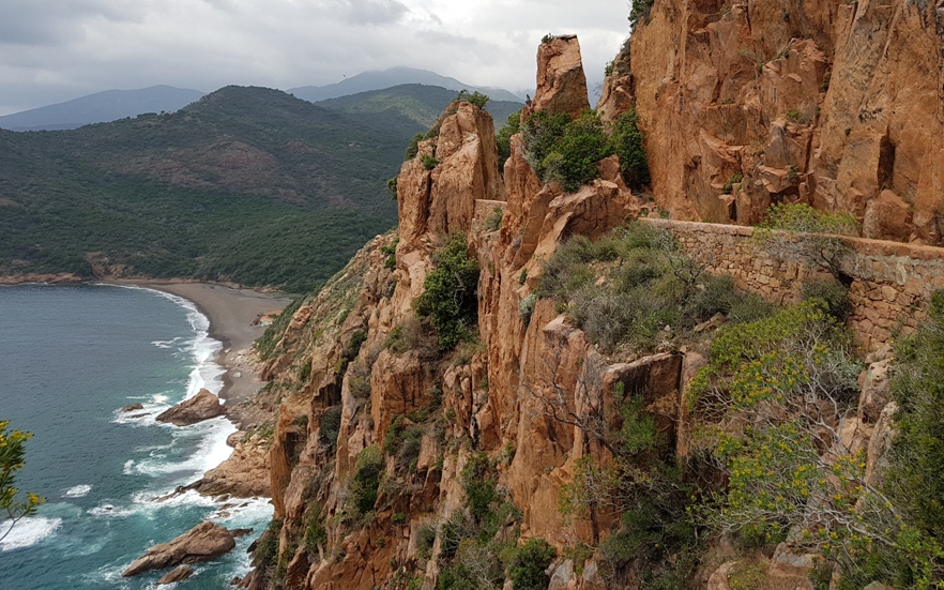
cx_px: 521
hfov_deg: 59.5
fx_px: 823
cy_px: 184
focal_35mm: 32
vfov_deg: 38.8
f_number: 1.7
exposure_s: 1/2384
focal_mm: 4.2
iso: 50
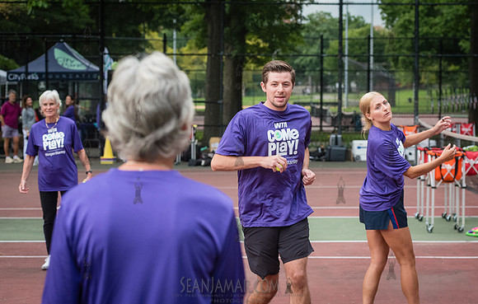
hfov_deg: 22.6
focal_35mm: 91
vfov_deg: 14.5
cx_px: 261
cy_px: 158
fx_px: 1196
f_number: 4.5
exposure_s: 1/1000
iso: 2500
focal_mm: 80
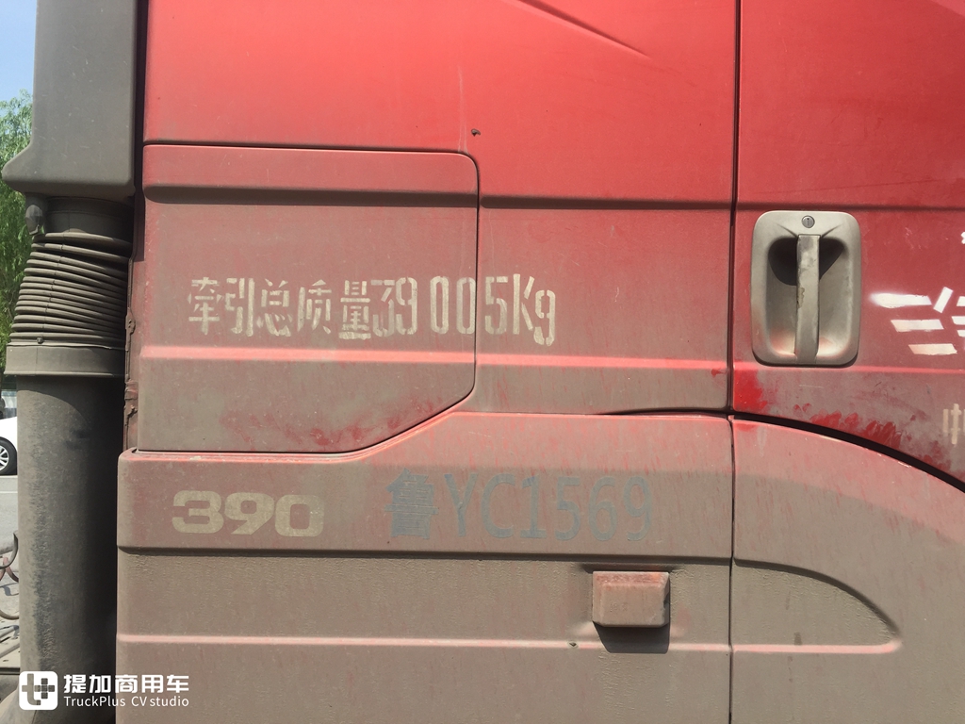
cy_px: 362
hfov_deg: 61.7
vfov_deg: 48.2
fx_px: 808
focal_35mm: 29
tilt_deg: +2.0
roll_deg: -2.0
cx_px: 482
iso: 32
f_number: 2.2
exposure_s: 1/1130
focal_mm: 4.15
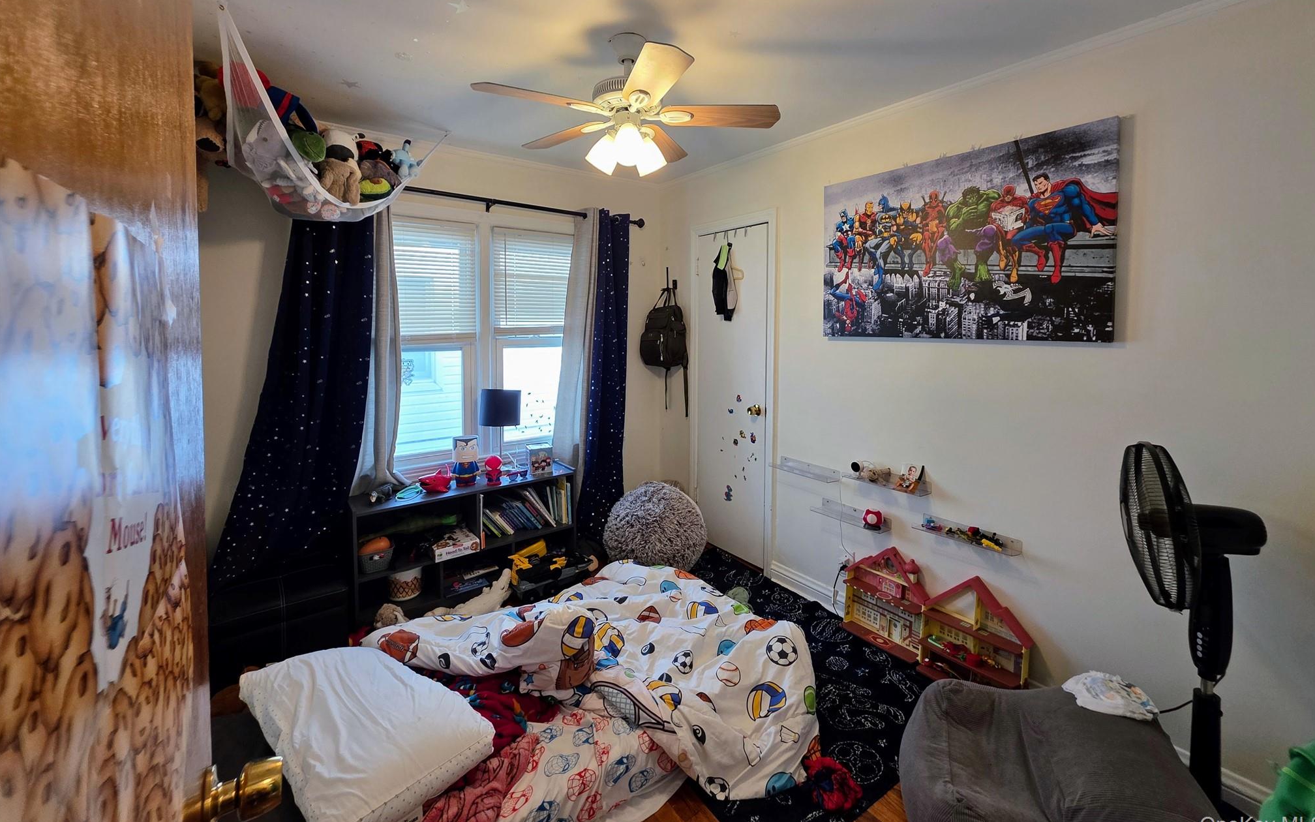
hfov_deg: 105.3
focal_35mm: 14
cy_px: 339
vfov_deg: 78.0
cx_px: 665
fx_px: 502
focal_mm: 2.2
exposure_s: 1/120
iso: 100
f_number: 1.9
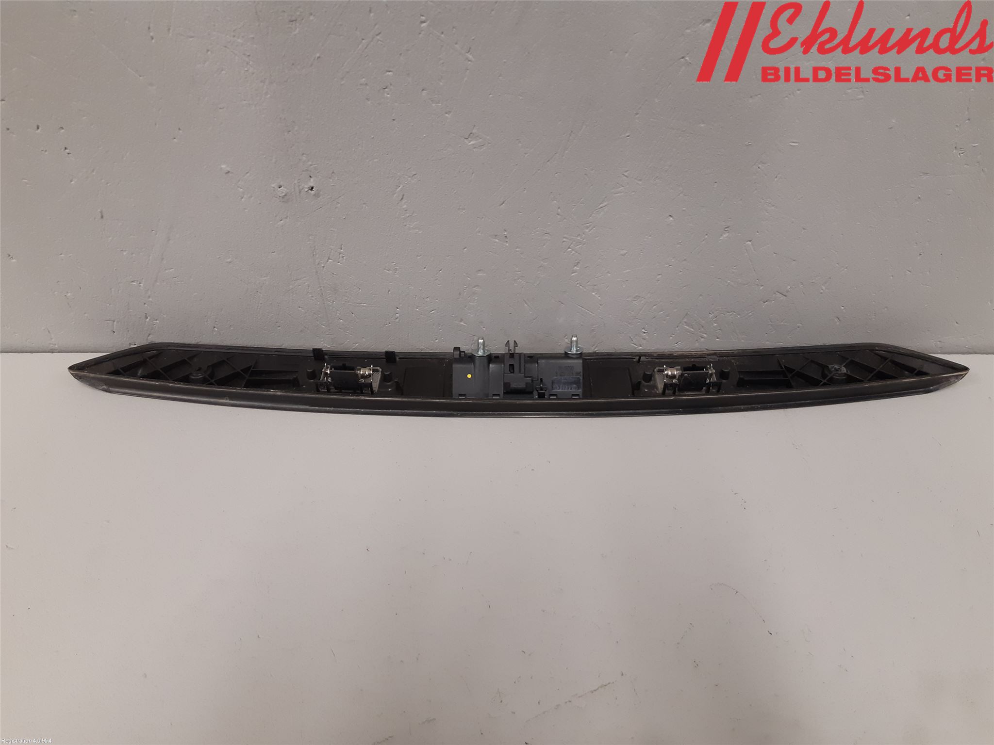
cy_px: 372
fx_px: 747
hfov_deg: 67.3
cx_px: 497
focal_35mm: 26
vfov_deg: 53.1
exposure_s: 1/50
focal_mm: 3.93
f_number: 1.7
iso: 125
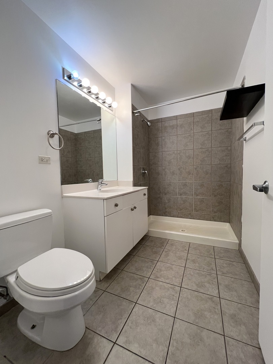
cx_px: 136
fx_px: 137
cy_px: 182
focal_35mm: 13
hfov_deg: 89.9
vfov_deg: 106.2
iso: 200
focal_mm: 1.57
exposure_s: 1/120
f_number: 1.8
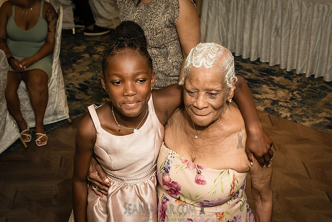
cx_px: 181
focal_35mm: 57
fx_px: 523
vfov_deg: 23.6
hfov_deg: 35.2
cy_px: 175
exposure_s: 1/160
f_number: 3.5
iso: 1600
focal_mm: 24
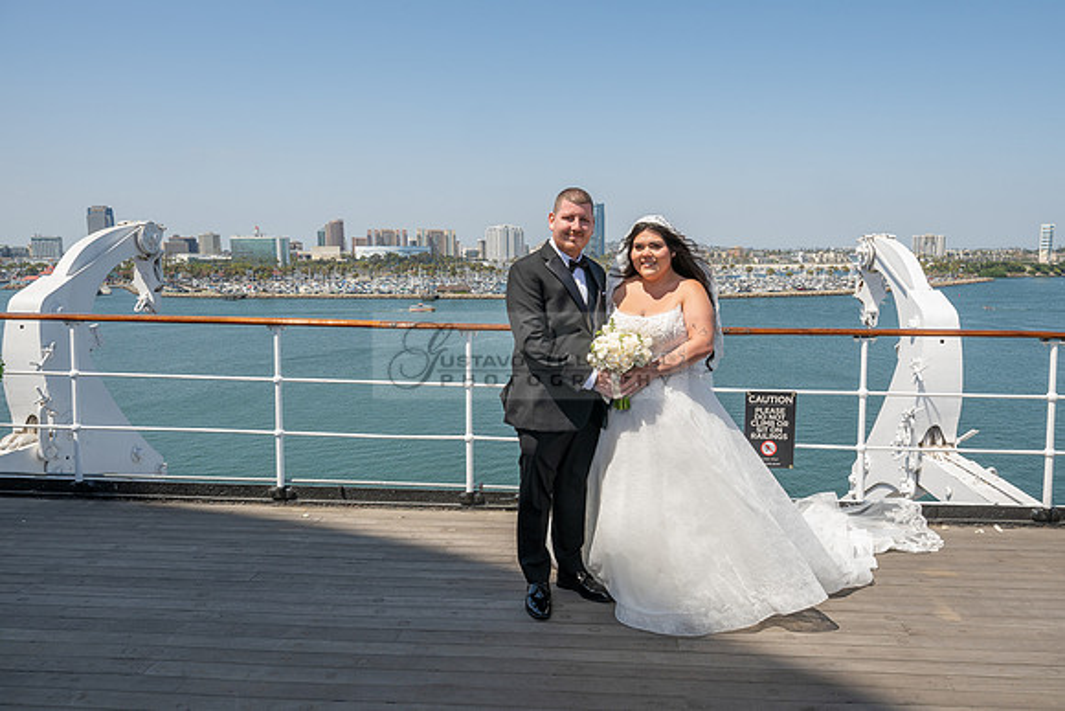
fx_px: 762
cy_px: 357
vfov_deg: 50.0
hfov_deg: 69.8
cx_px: 572
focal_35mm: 26
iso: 200
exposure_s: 1/200
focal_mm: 24
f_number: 11
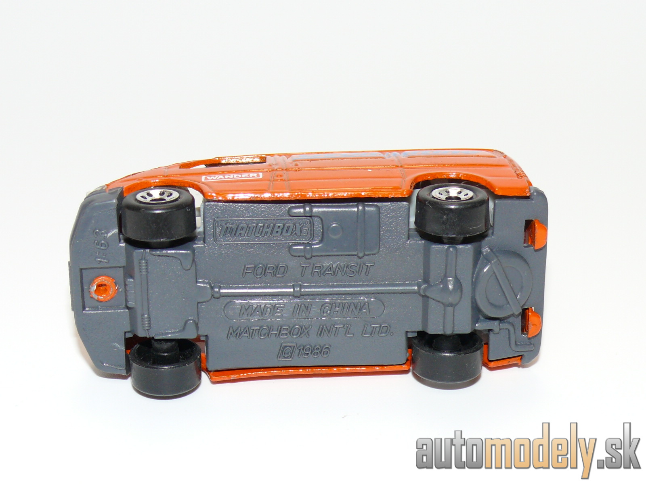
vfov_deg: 17.0
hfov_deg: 22.5
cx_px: 323
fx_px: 1624
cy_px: 242
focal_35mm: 87
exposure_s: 1/30
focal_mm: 12.3
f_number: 4
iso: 100
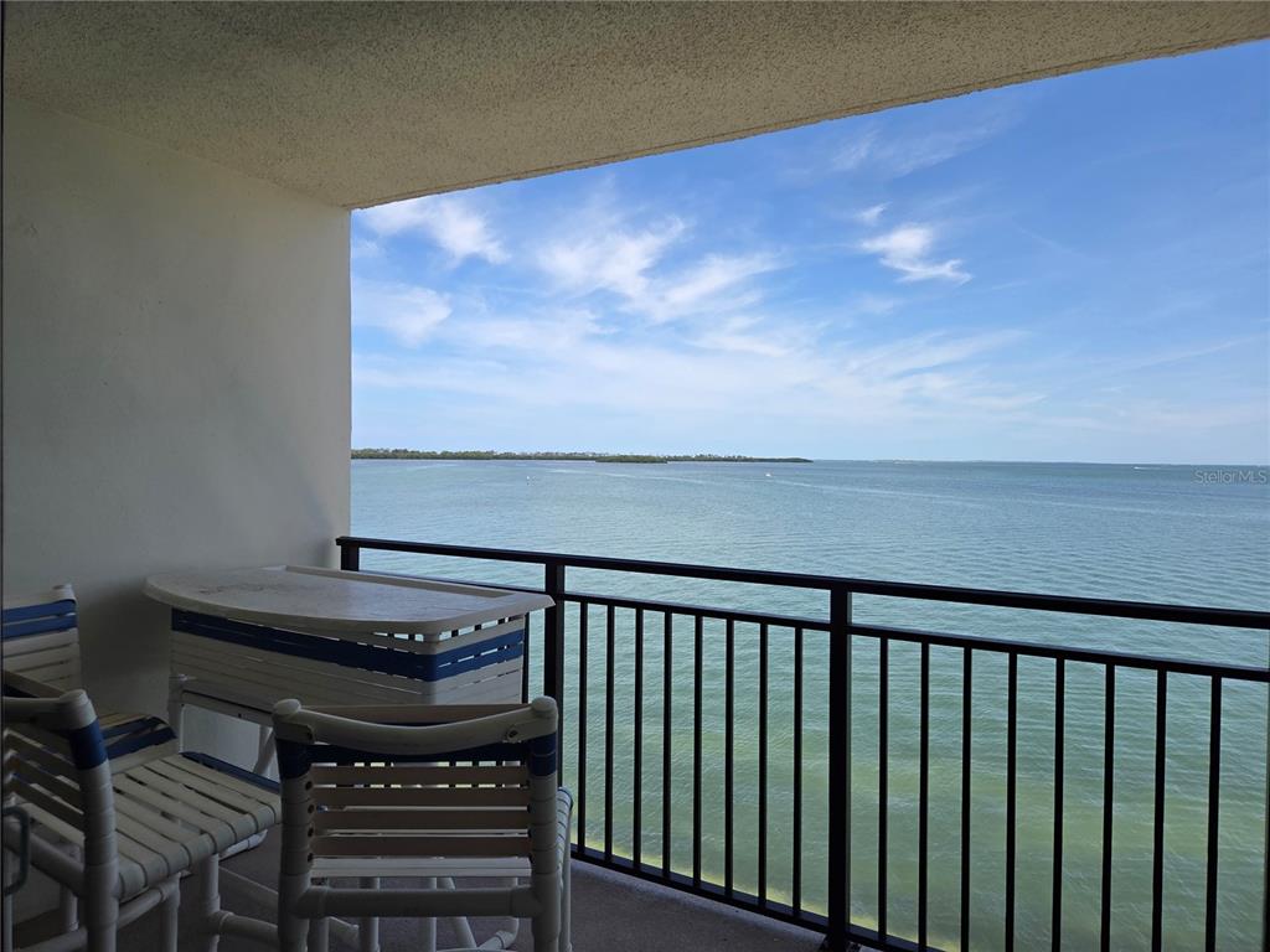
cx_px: 635
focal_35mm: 23
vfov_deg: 58.9
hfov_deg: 73.9
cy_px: 476
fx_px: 844
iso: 80
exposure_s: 1/5129
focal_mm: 5.4
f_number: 1.8
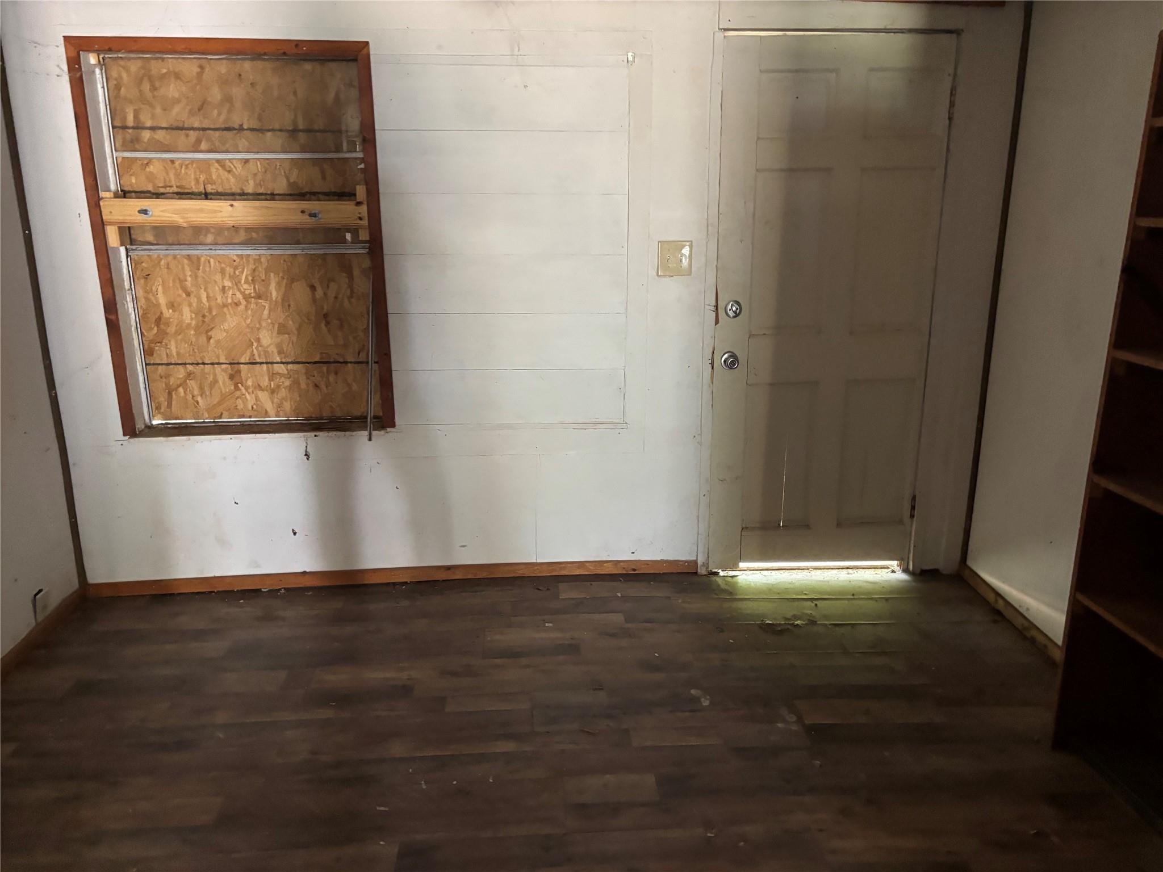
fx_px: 874
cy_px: 436
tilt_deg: -14.7
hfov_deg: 67.3
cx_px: 582
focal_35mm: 26
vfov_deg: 53.1
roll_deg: -0.2
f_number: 1.6
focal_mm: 5.96
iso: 640
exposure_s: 1/40
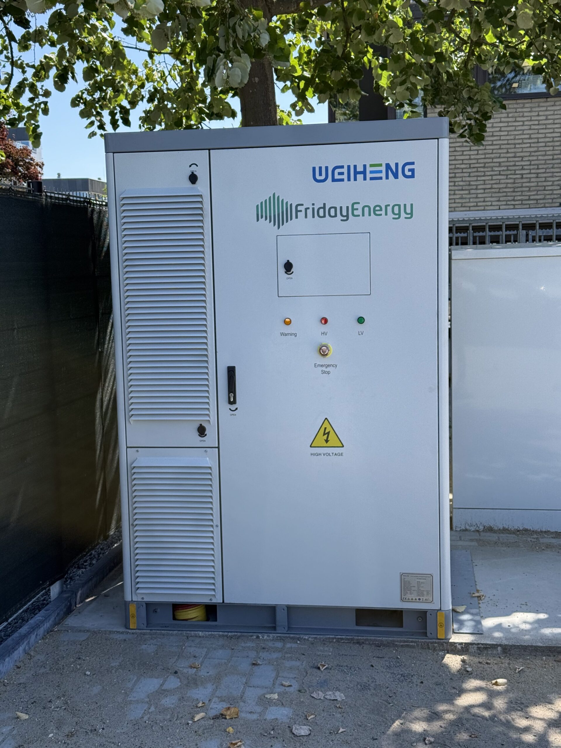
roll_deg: +1.3
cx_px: 280
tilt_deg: -6.4
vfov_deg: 39.7
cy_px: 374
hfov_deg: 30.3
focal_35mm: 48
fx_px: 1037
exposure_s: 1/2088
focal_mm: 6.76
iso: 80
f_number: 1.78
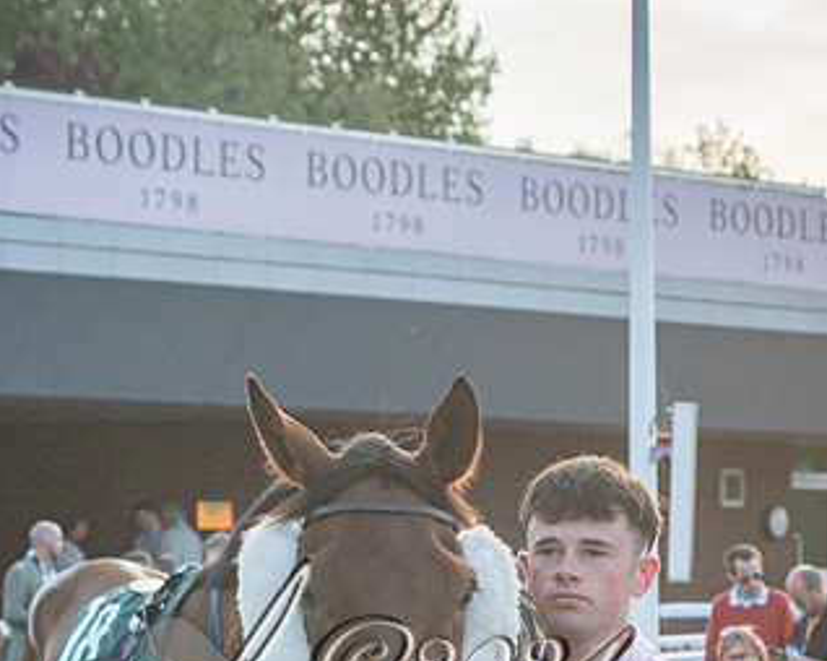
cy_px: 572
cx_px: 574
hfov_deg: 10.5
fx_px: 4476
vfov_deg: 8.4
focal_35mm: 183
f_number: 3.5
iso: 640
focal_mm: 50
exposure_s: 1/2000
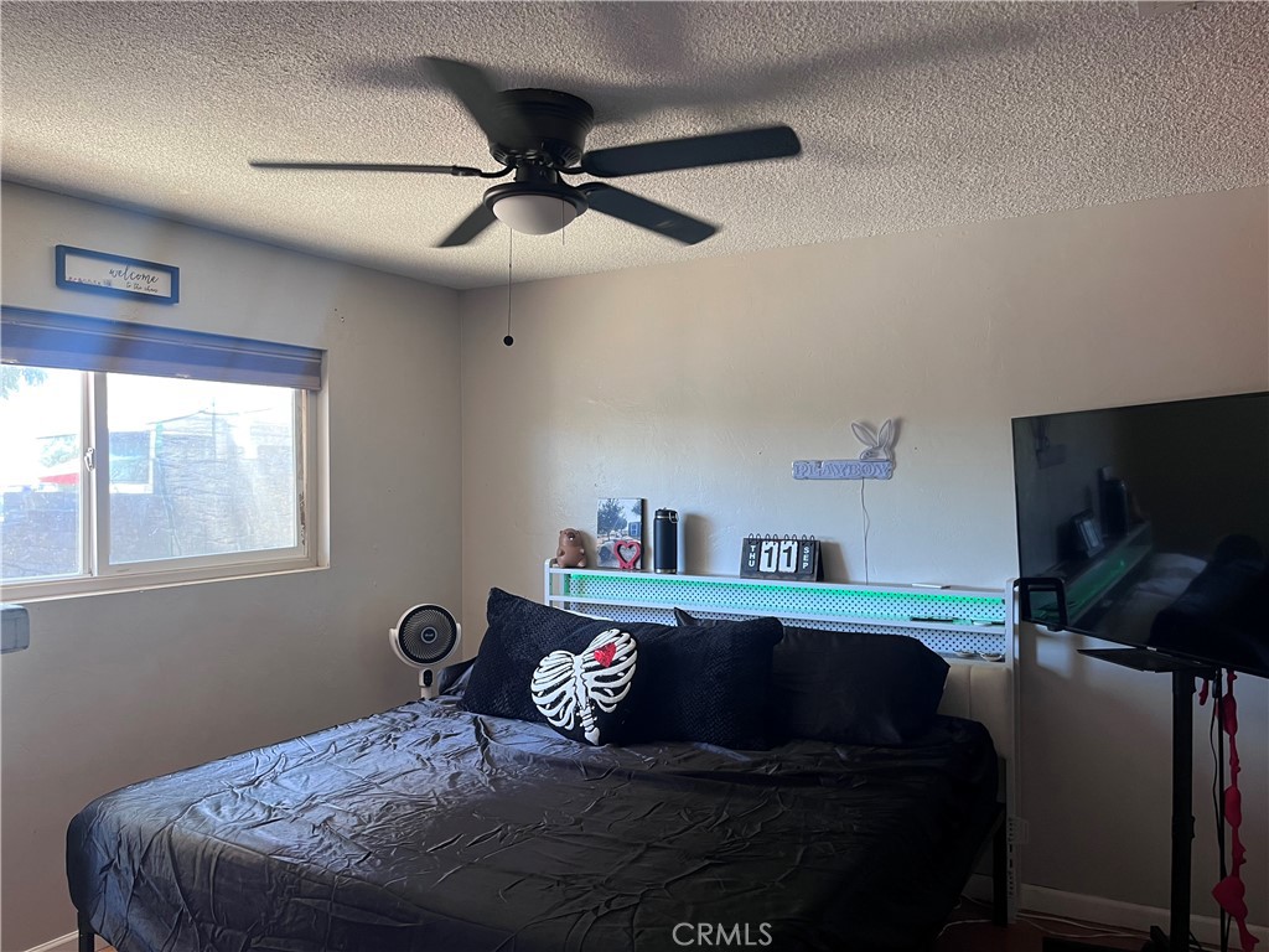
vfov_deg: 53.1
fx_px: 953
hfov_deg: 67.3
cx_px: 634
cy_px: 476
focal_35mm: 26
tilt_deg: -0.9
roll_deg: +0.3
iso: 100
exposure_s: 1/60
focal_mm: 5.1
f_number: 1.6
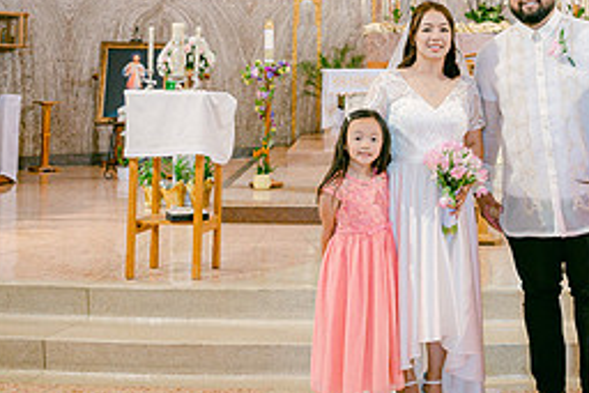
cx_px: 478
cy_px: 25
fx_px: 1015
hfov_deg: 31.5
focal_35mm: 62
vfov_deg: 21.4
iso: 1600
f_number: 2.8
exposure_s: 1/200
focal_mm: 27
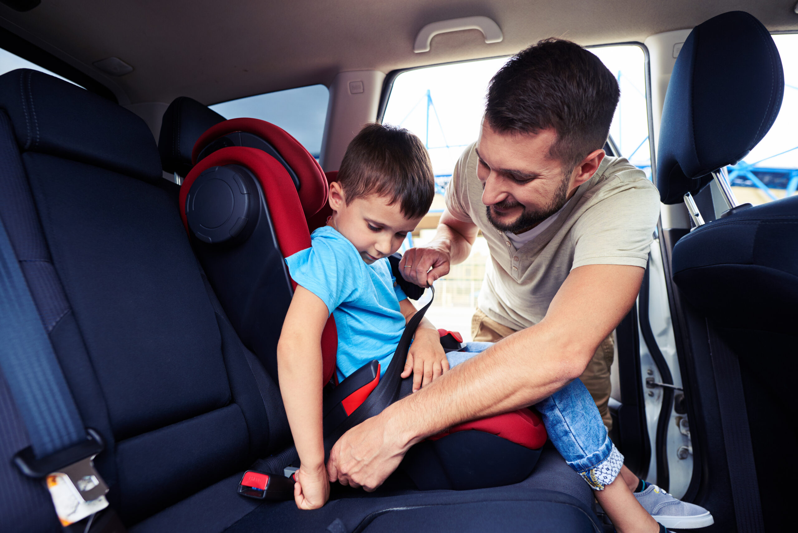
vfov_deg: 62.0
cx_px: 399
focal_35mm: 20
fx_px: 443
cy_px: 266
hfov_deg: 84.0
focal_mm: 20
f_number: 3.5
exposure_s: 1/400
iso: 400
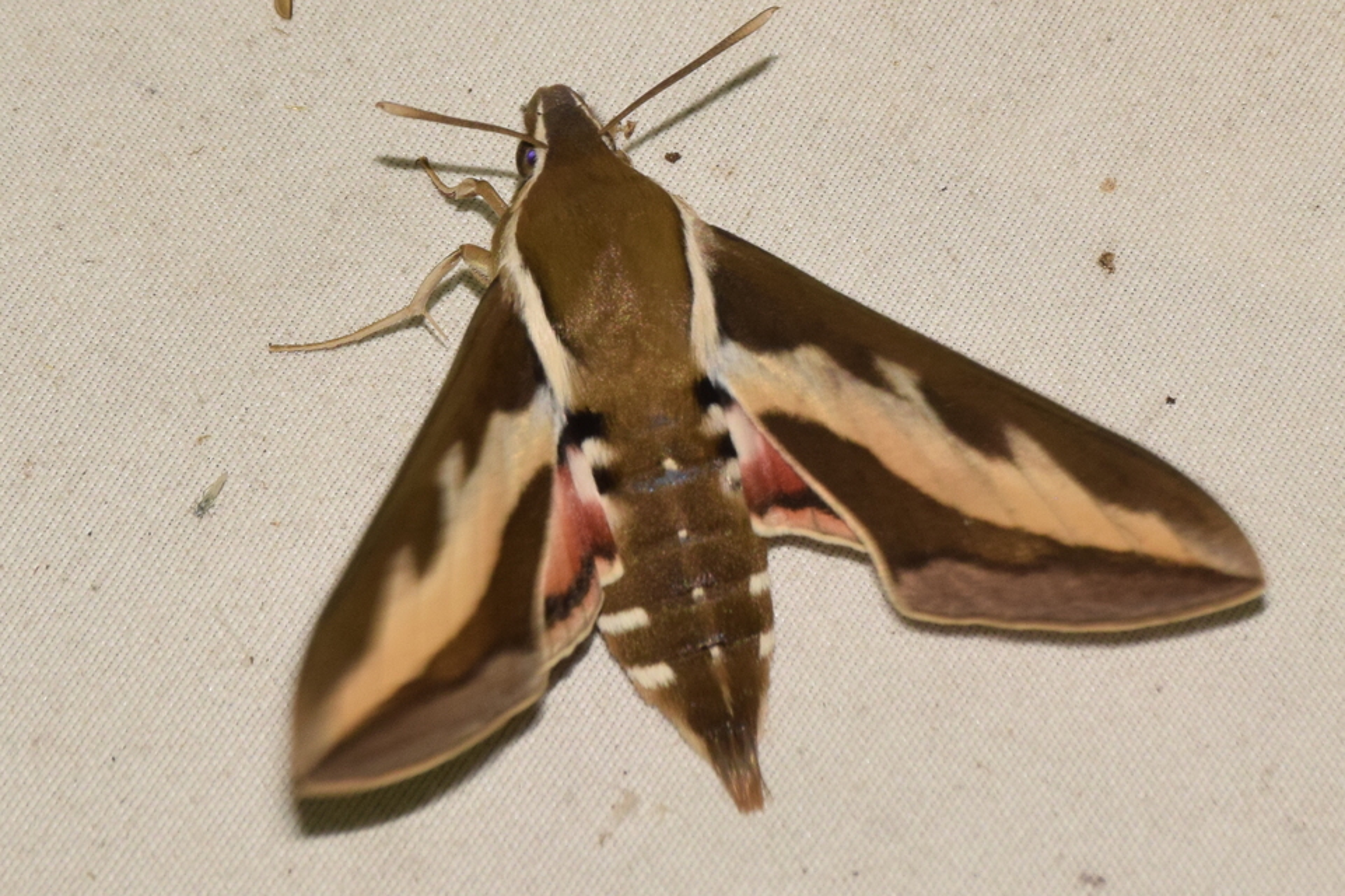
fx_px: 7843
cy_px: 448
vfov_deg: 6.5
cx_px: 672
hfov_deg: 9.8
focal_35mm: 210
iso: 500
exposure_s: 1/160
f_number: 14
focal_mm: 140
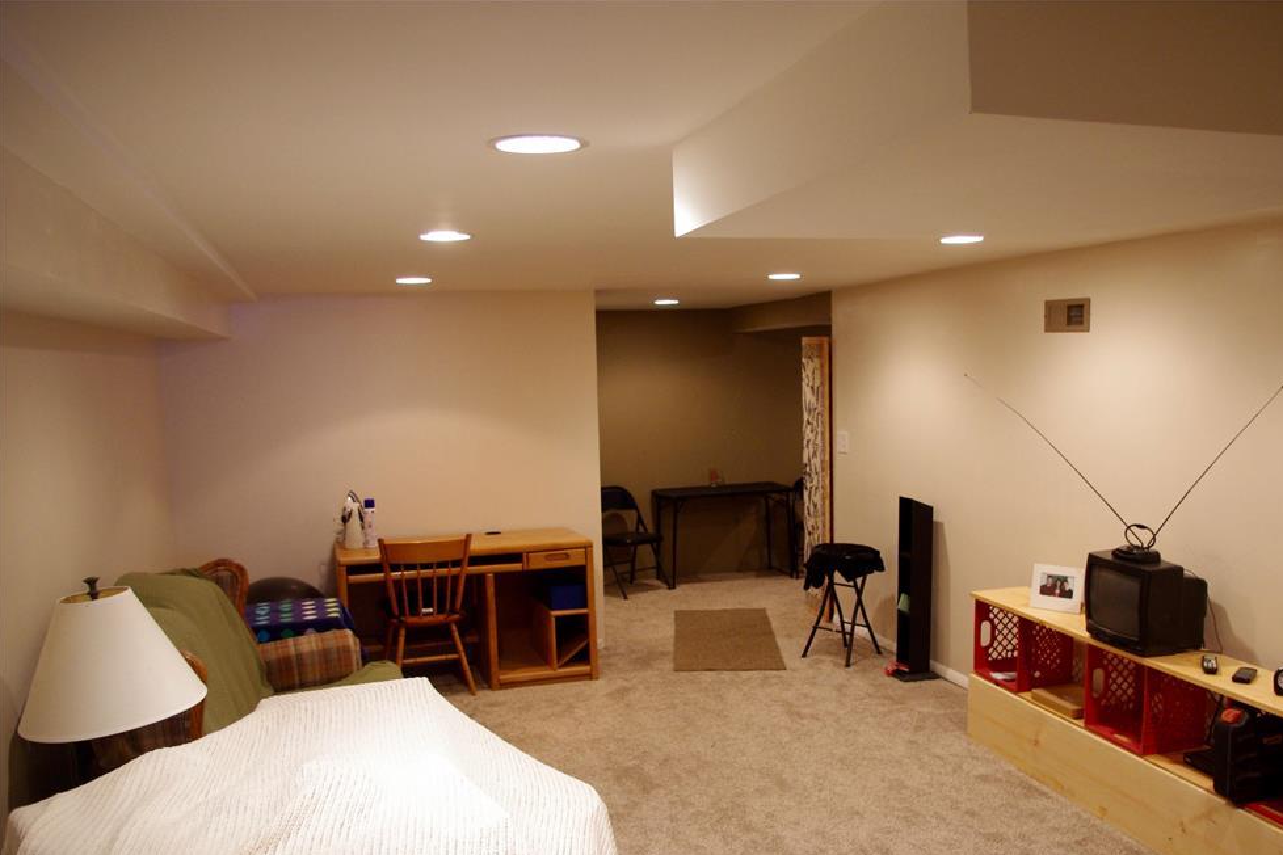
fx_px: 1069
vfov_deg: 43.5
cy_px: 472
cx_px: 711
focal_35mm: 30
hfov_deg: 61.8
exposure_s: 1/30
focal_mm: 18
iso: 800
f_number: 3.5
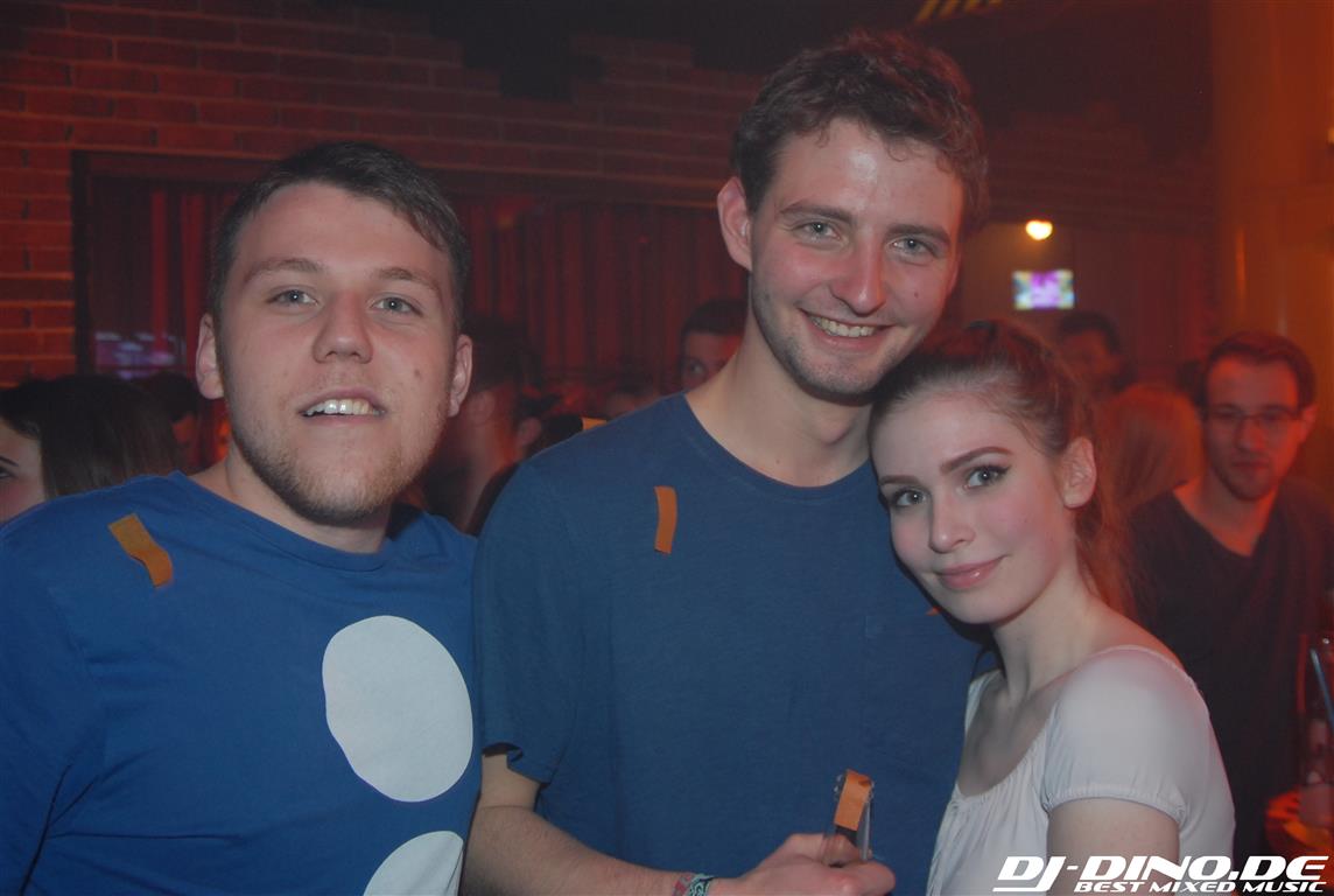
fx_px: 1337
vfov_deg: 37.0
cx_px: 667
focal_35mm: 36
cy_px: 448
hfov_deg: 53.0
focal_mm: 24
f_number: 5.6
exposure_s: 1/6
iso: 400
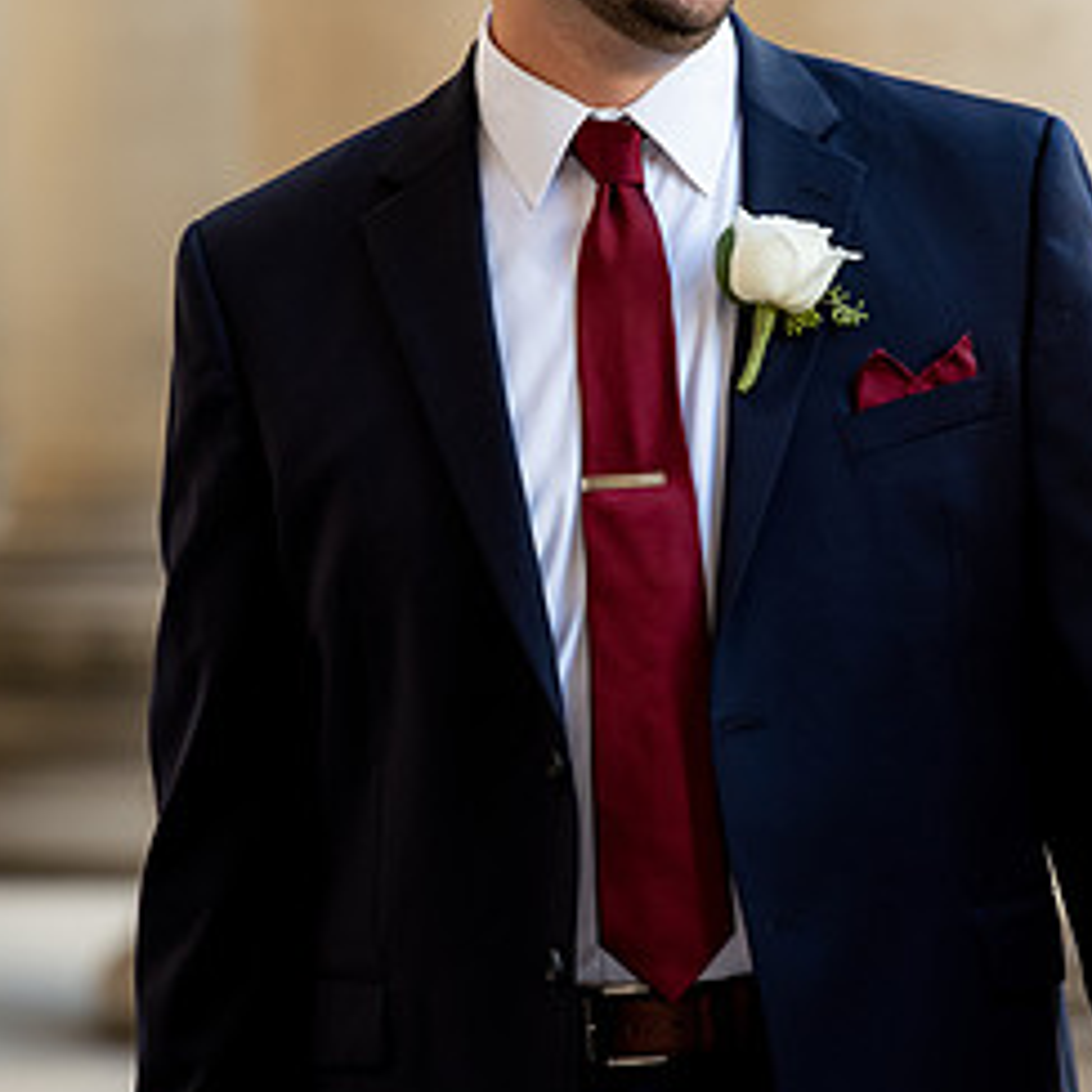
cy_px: 340
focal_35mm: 313
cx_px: 644
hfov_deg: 5.6
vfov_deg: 5.6
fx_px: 11171
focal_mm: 200
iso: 1600
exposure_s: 1/400
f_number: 5
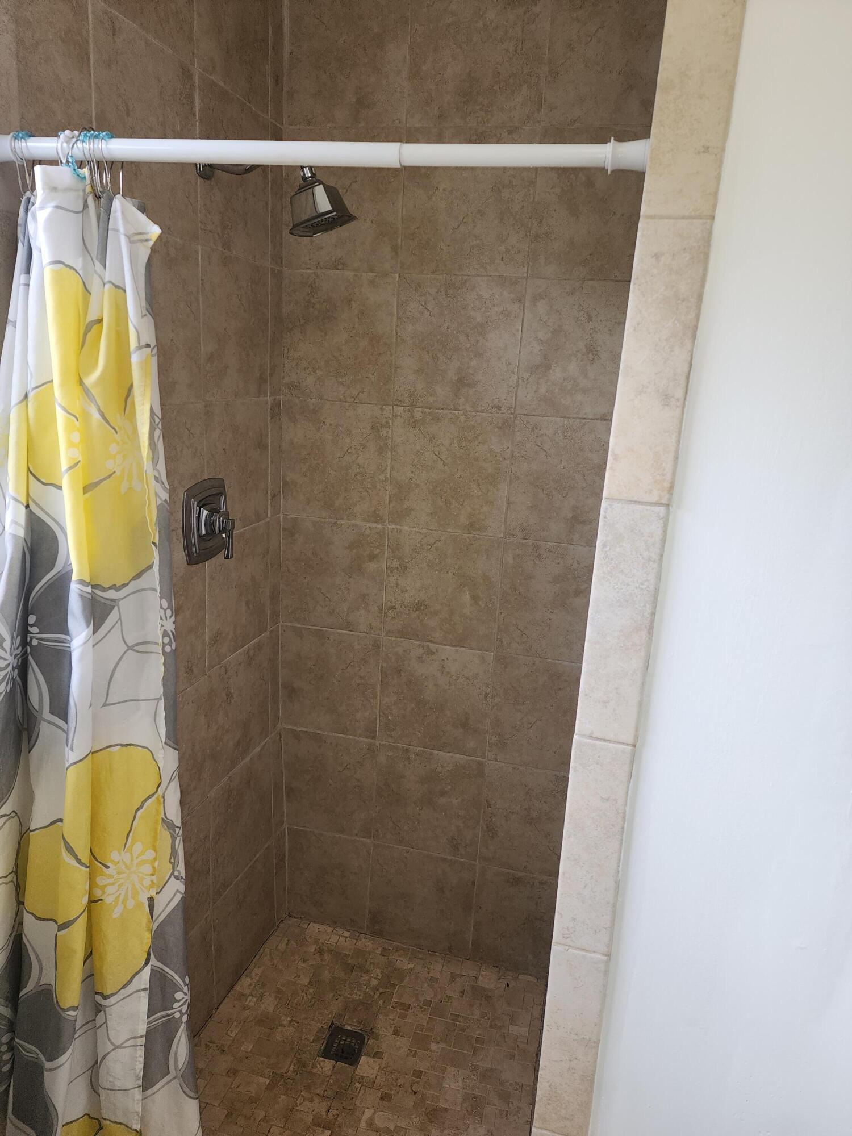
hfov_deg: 58.9
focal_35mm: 23
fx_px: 755
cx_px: 426
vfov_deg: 73.9
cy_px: 568
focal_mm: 6.4
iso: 20
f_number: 1.8
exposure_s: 1/60
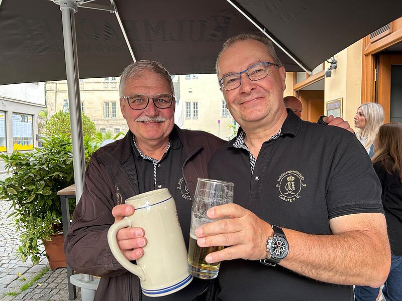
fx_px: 302
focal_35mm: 26
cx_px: 201
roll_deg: -0.2
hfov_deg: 67.3
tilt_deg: -0.9
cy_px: 150
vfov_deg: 53.1
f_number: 1.5
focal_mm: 5.7
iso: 64
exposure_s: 1/121
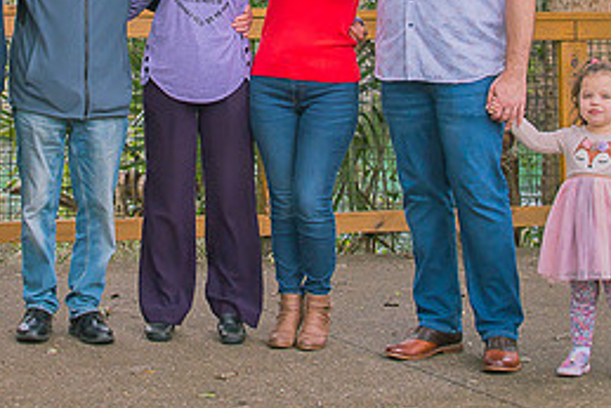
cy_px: -29
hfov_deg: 17.1
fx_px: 2021
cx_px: 167
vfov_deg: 11.4
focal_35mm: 119
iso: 200
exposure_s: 1/400
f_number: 5
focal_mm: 35
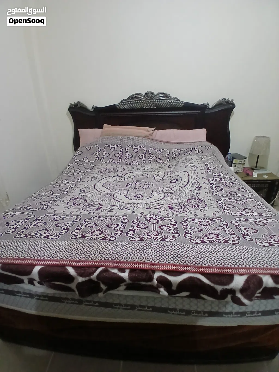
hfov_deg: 74.7
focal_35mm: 17
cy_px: 186
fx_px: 183
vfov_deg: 91.0
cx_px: 140
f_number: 2.2
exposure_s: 1/20
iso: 640
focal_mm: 1.4
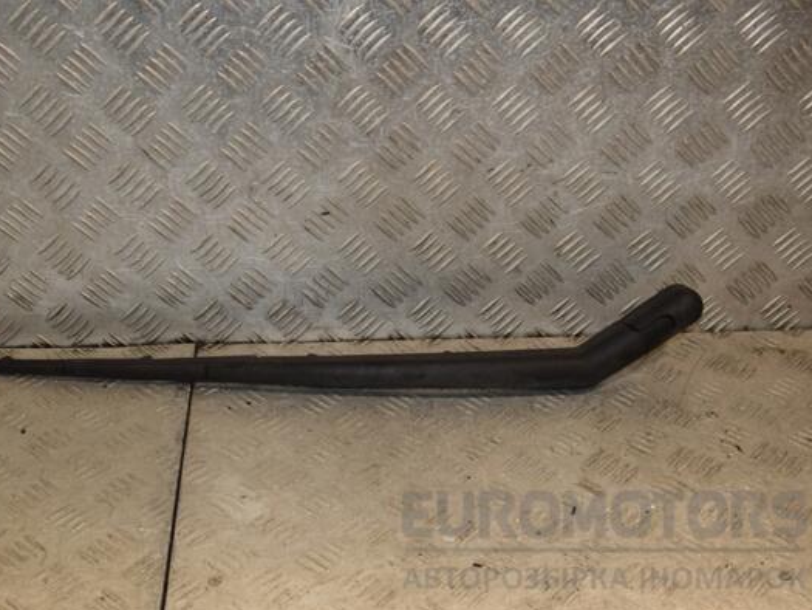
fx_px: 1314
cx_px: 373
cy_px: 308
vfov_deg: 26.1
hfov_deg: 34.3
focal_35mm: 56
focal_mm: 34
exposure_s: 1/200
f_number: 6.3
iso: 800
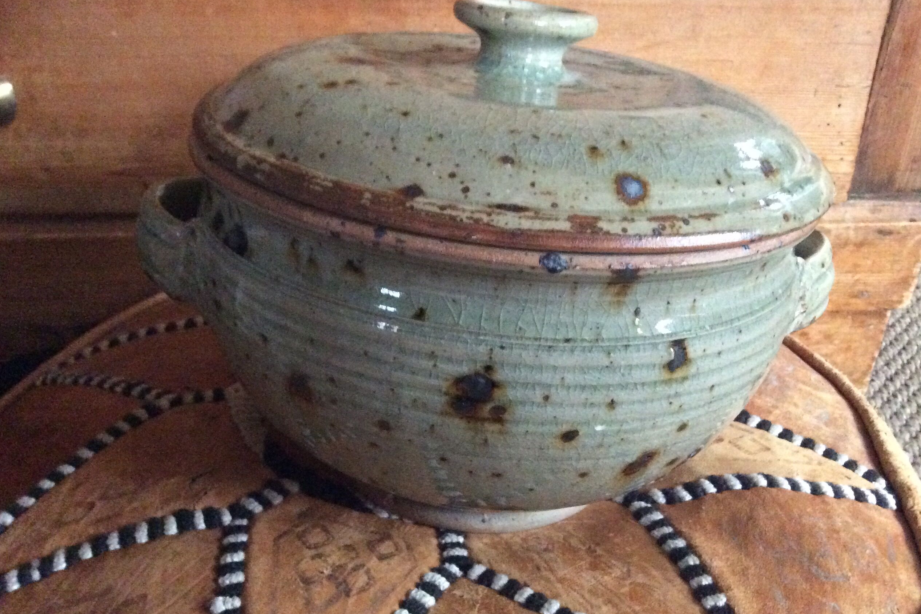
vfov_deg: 38.9
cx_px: 466
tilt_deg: -33.5
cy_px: 317
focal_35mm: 34
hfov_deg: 55.8
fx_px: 870
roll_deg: +1.4
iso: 640
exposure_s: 1/17
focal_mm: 3.3
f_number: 2.4
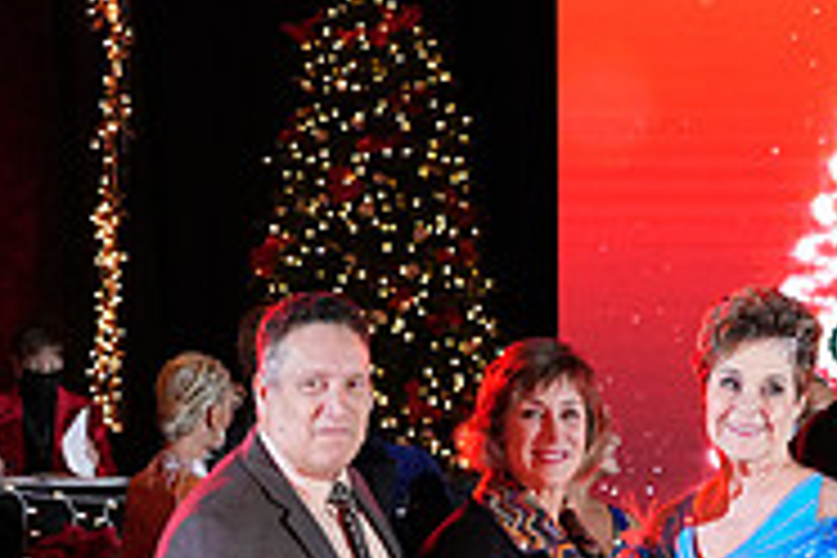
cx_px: 860
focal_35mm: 159
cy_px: 727
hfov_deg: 12.7
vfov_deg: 8.5
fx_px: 3696
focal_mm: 51
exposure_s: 1/200
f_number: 4.5
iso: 2500
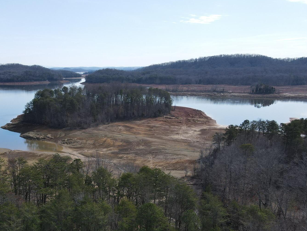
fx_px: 328
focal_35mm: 37
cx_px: 106
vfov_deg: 38.2
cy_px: 157
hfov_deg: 49.4
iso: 100
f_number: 2.8
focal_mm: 4.5
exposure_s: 1/500
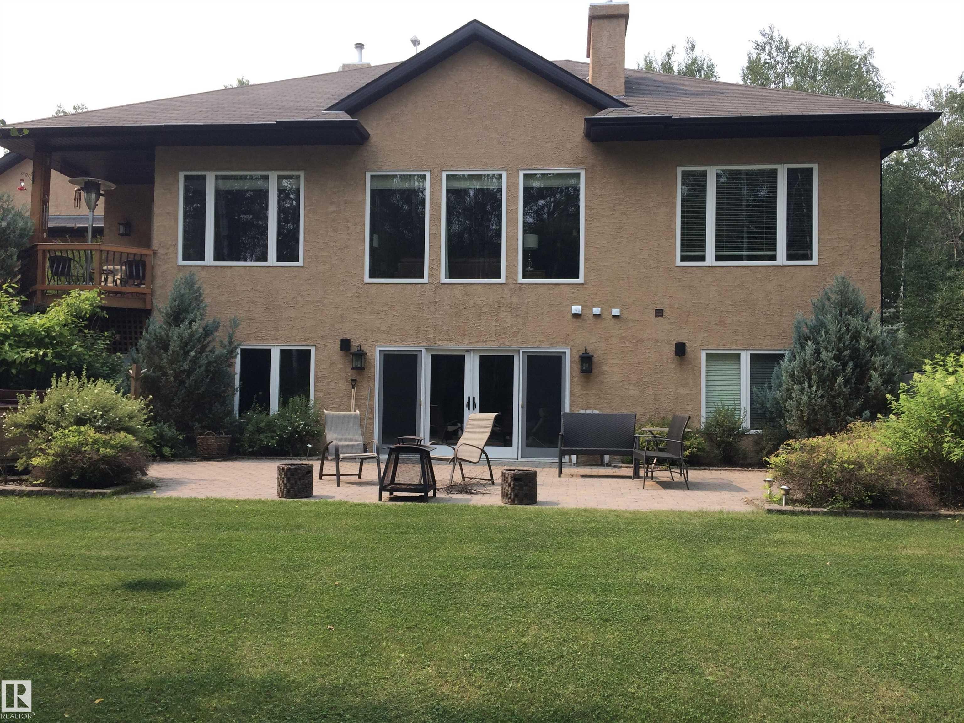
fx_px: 808
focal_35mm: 29
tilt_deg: +3.2
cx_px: 482
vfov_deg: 48.2
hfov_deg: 61.7
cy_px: 362
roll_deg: -1.6
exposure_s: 1/805
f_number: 2.2
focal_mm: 4.15
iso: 32
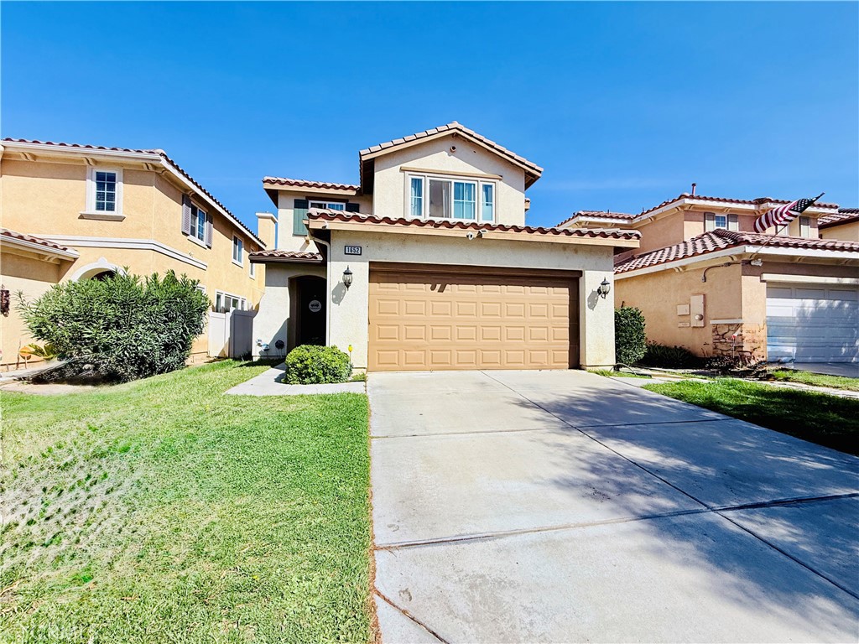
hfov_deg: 102.1
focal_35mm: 14
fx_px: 347
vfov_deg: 85.7
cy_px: 322
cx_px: 430
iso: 50
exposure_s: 1/3460
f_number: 2.2
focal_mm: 2.22
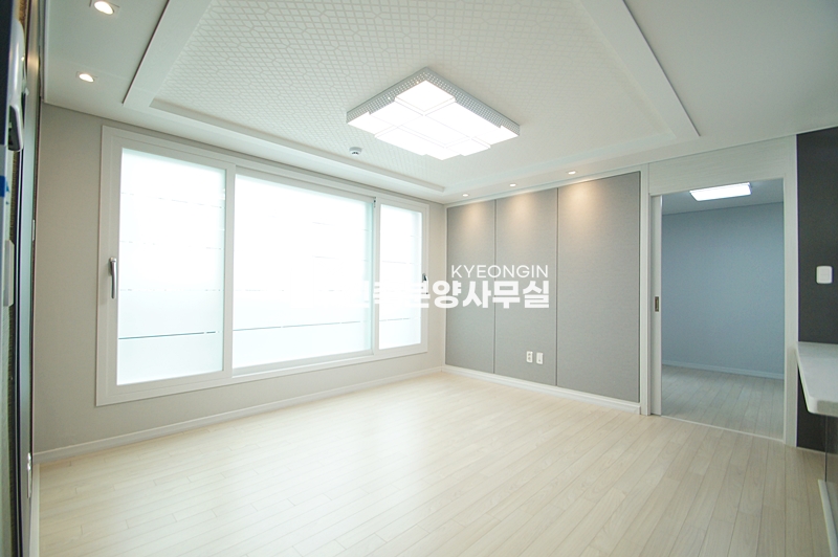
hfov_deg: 100.4
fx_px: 349
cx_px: 419
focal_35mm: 15
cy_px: 278
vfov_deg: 77.2
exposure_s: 1/250
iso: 800
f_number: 4
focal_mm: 10
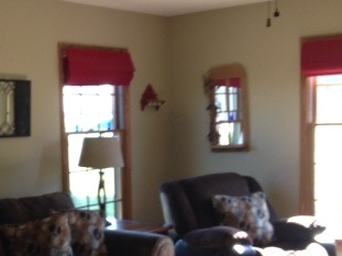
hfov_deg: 26.2
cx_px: 36
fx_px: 711
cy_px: 183
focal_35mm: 72
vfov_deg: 20.3
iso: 50
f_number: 2.4
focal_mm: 4.28
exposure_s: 1/20
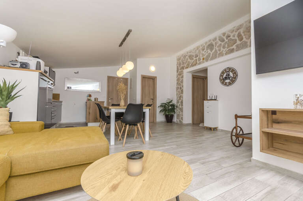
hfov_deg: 100.5
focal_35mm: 15
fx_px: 126
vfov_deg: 77.1
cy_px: 100
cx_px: 152
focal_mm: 10
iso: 100
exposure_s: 1/100
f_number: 9
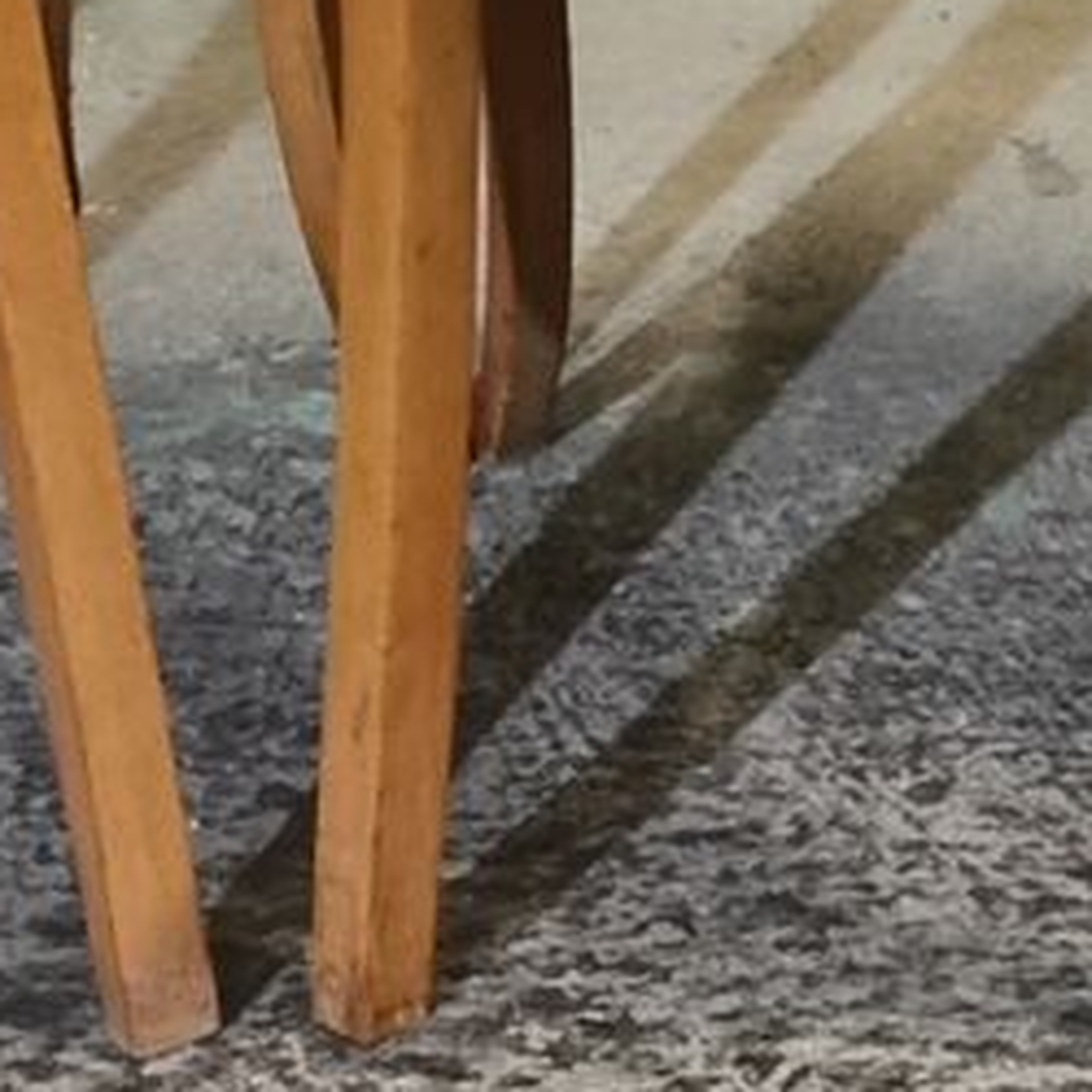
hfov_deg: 9.0
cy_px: 13
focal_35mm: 191
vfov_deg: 9.1
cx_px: 1520
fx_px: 6817
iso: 400
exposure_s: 1/33.3
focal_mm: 5.58
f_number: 1.8
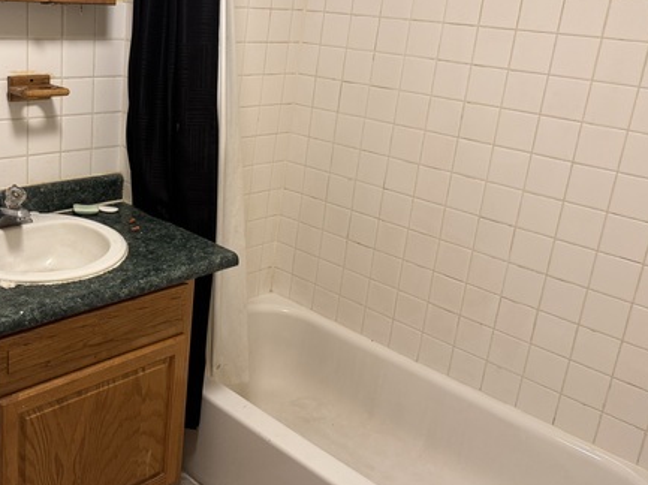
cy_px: 199
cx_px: 174
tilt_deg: -17.1
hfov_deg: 48.5
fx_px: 692
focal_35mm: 37
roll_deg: -3.0
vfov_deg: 38.5
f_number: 1.78
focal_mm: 6.76
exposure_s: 1/60
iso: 250
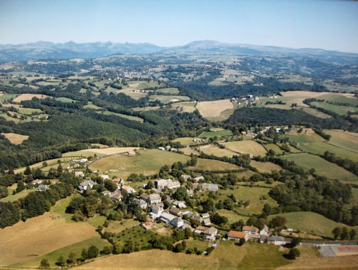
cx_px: 179
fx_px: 404
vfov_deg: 36.9
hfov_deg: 47.8
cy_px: 135
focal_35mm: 39
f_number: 2.8
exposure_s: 1/60
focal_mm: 8
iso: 400
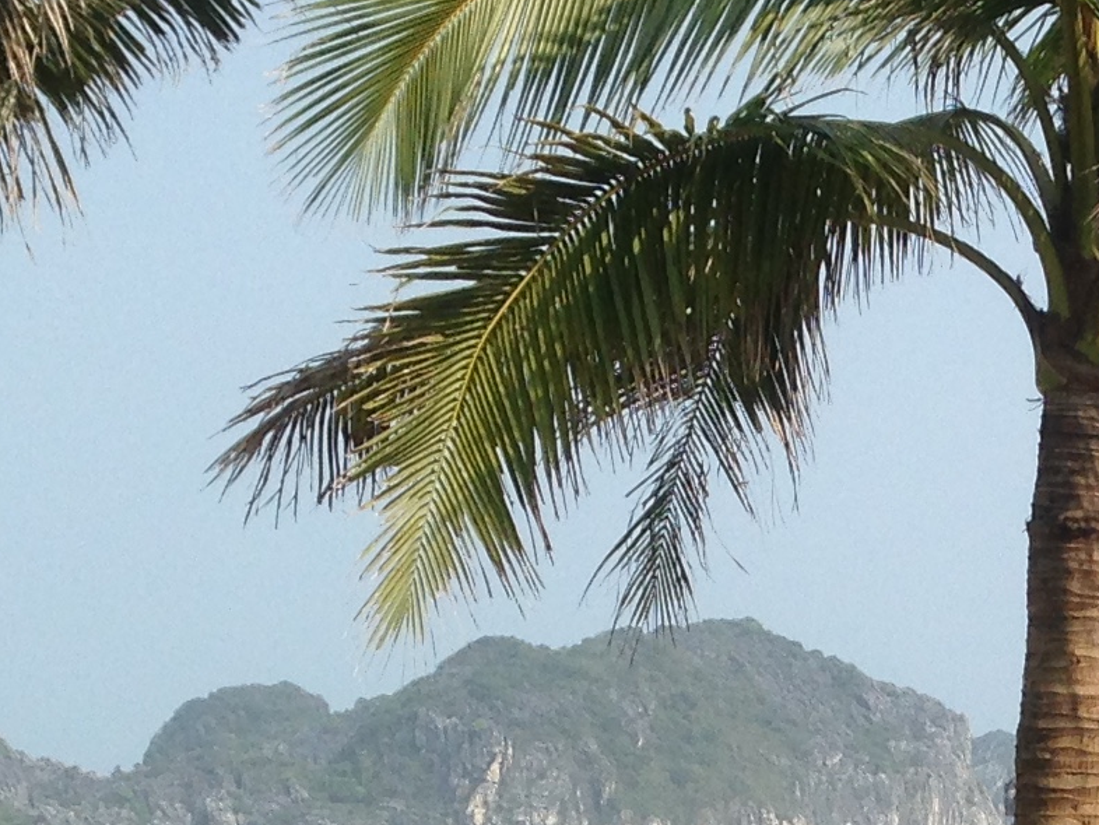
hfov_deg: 14.0
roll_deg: +1.1
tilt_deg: -7.0
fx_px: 4351
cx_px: 1319
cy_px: 1198
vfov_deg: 10.5
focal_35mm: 137
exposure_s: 1/1427
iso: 50
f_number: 2.4
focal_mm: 4.12
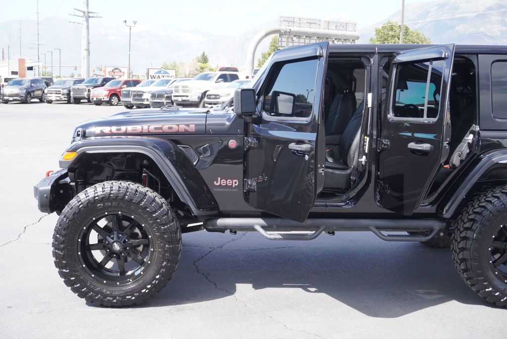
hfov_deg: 44.9
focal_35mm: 44
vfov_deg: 30.9
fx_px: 613
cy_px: 170
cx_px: 254
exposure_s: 1/100
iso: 100
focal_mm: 29
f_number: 5.6
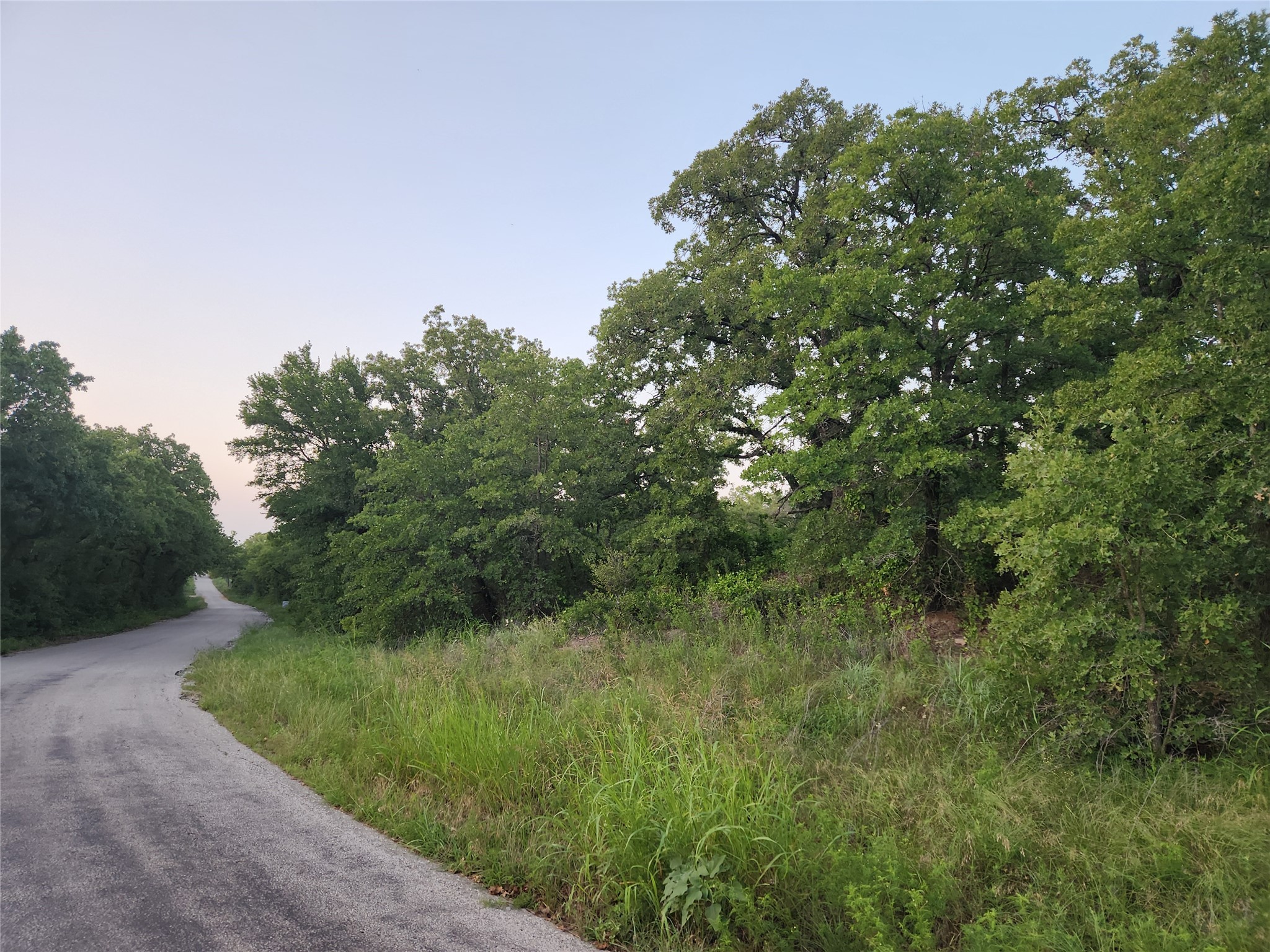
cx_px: 635
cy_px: 476
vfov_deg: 58.9
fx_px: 844
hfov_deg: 73.9
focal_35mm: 23
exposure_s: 1/180
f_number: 1.8
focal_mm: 5.4
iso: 100
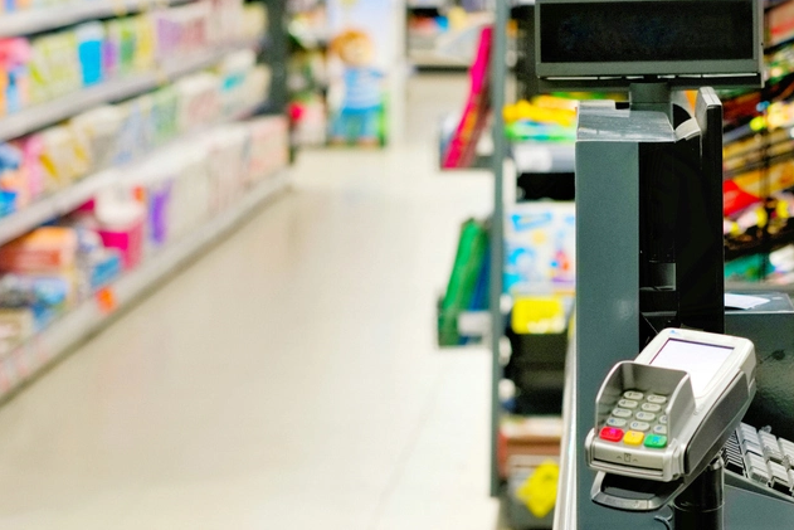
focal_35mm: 164
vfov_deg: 8.4
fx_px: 3618
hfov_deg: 12.5
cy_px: 366
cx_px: 666
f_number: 3.5
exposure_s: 1/60
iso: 100
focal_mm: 55
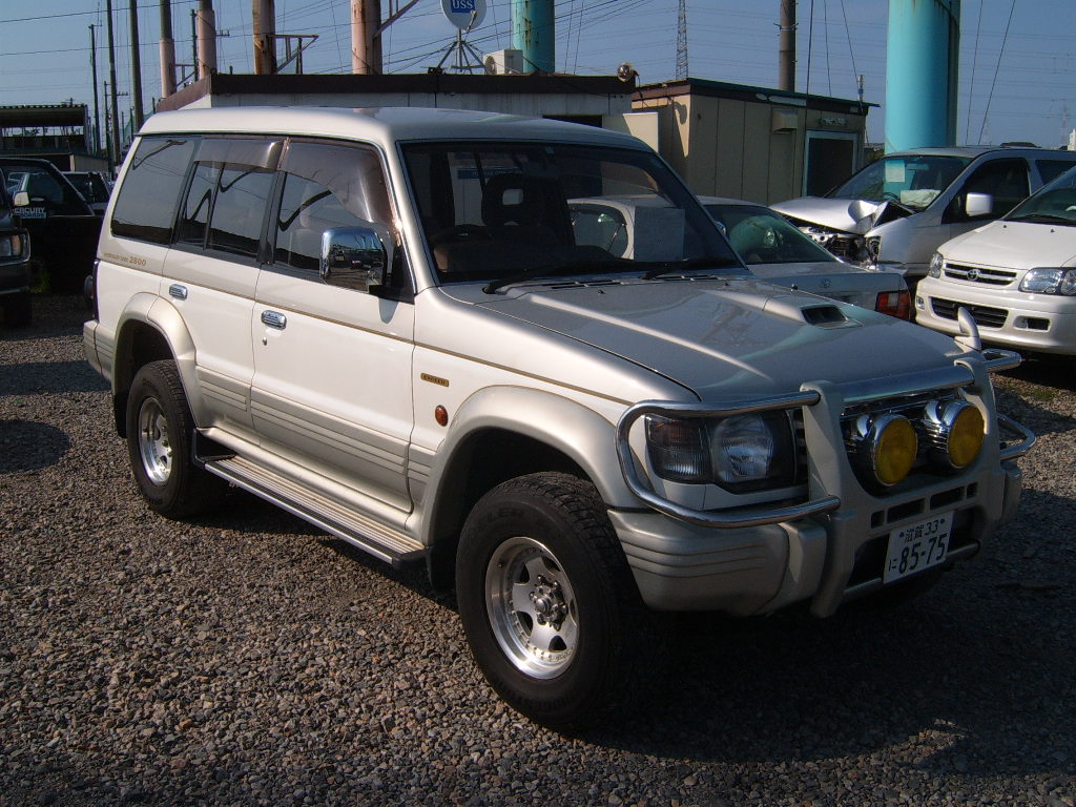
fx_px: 1150
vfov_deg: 38.7
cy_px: 404
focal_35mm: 37
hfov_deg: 50.1
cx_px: 538
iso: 63
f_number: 6
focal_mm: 6.2
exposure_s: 1/500
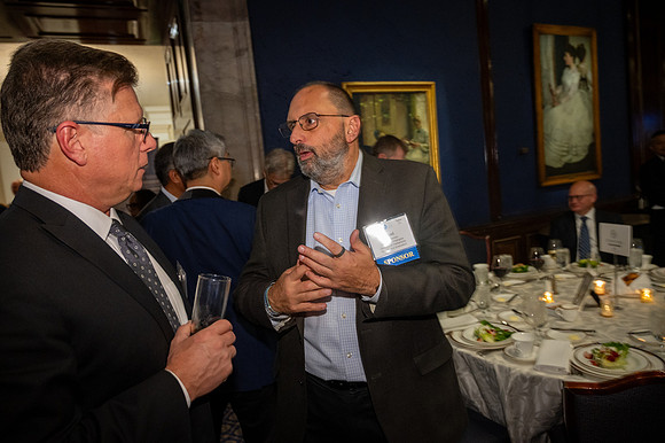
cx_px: 332
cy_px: 222
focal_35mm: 24
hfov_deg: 73.8
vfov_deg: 53.1
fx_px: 443
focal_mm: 24
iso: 2500
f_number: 4
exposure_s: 1/30
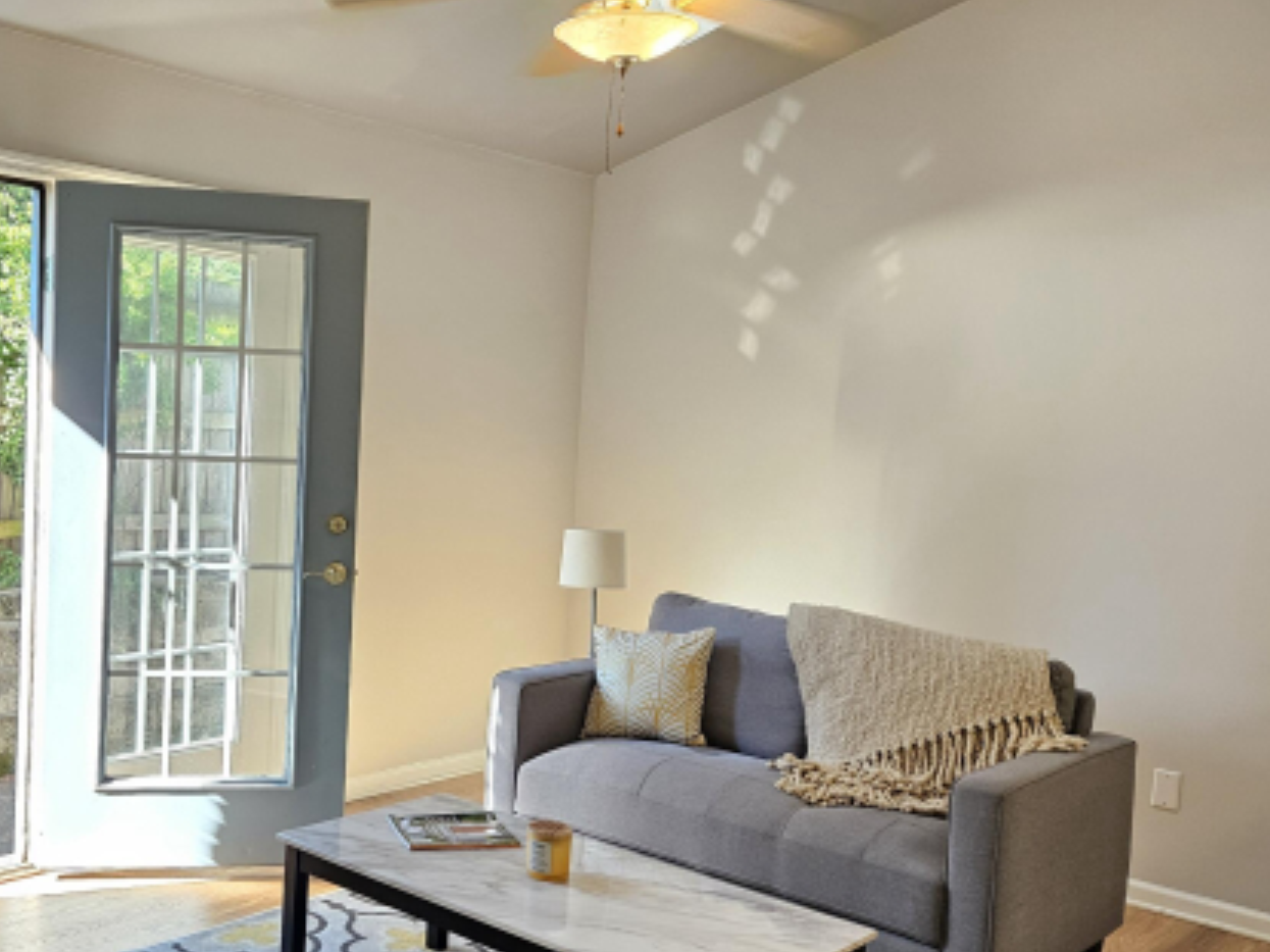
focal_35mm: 37
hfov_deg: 48.8
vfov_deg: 38.6
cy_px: 502
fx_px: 1357
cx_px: 372
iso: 200
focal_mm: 5.4
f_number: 1.8
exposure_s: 1/120
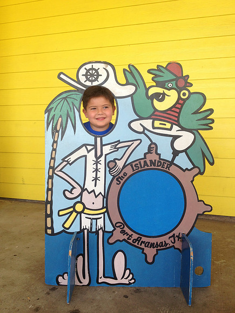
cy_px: 156
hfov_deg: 40.7
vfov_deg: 52.6
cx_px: 118
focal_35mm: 35
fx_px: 317
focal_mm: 4.28
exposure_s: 1/136
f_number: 2.4
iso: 50
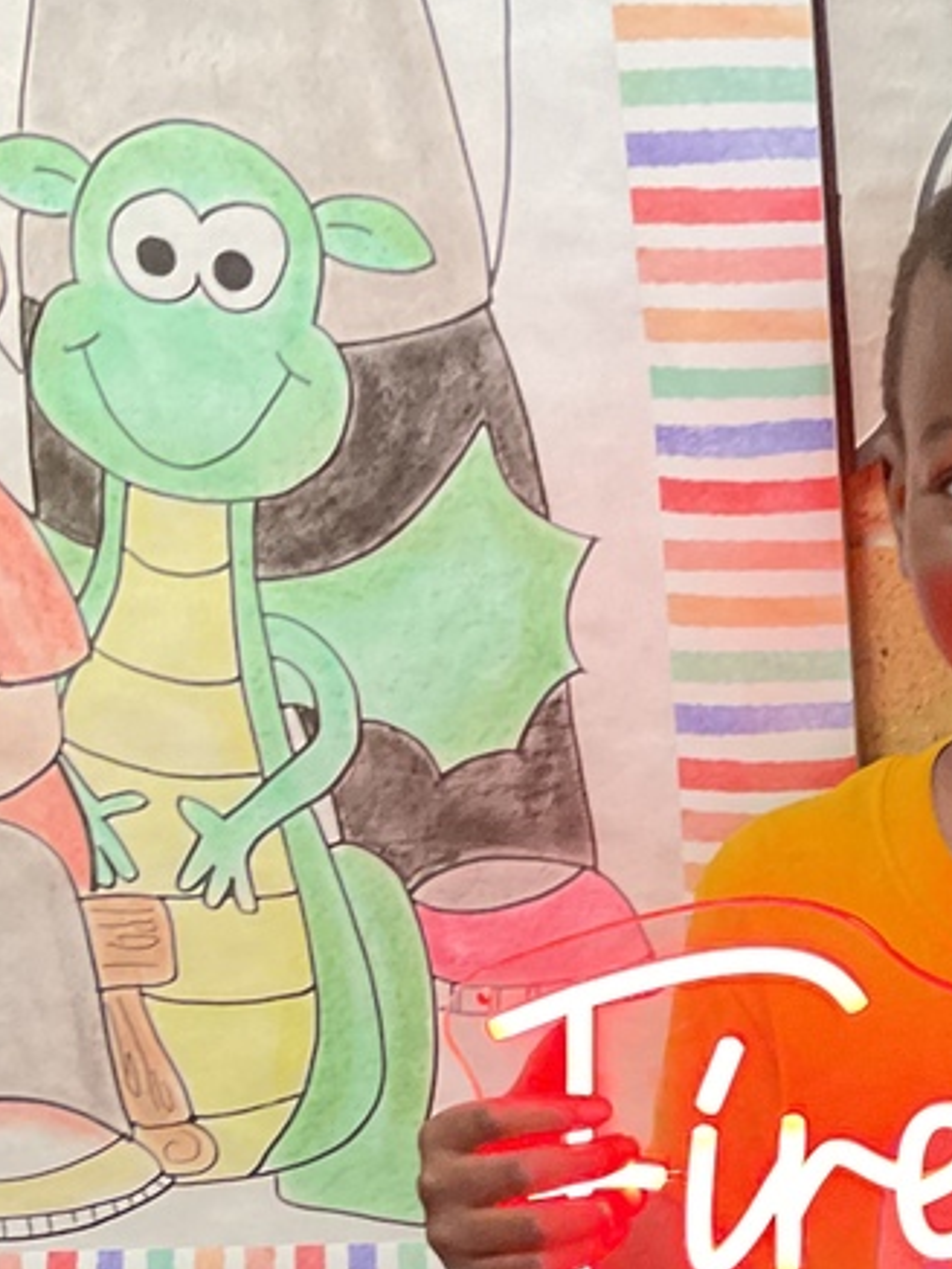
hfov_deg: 20.5
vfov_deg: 28.1
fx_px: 2492
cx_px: 1088
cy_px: 958
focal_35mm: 68
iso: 200
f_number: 1.8
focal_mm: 3
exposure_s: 1/60
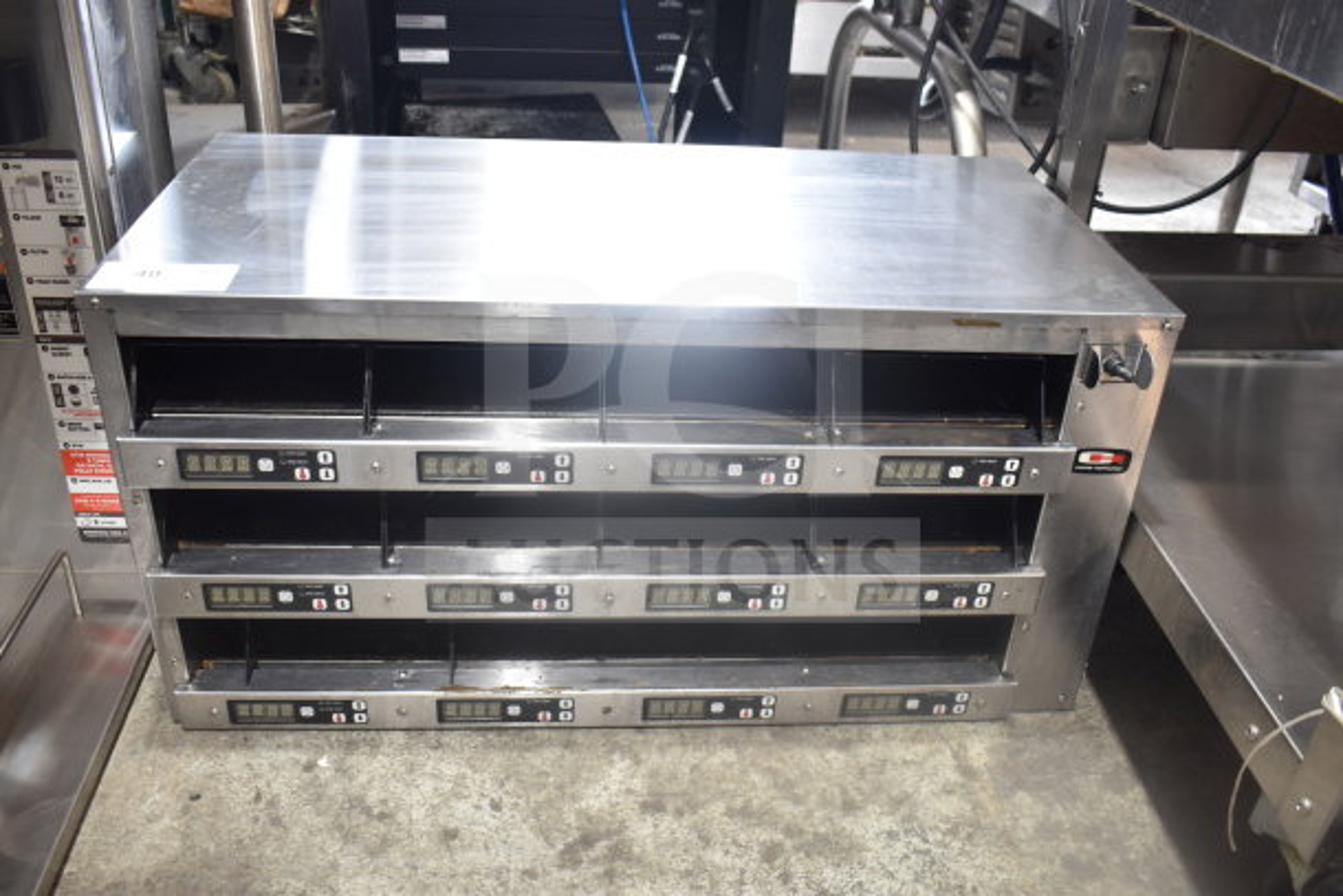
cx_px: 672
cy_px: 448
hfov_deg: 59.5
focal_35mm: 32
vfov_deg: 41.7
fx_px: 1175
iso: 250
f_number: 3.8
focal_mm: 21
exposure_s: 1/30
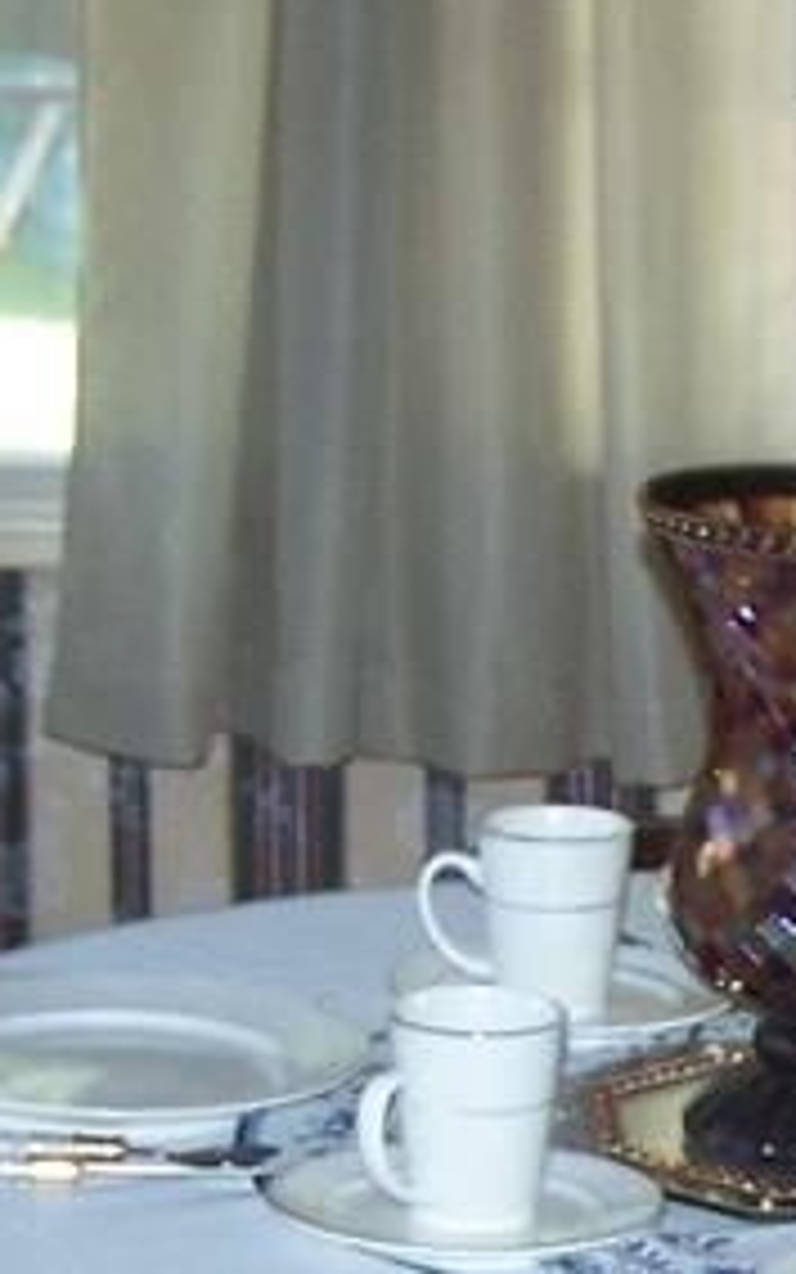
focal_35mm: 146
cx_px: 1115
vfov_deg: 14.2
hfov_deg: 8.8
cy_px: 1058
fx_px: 5065
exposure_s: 1/60
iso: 140
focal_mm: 6.3
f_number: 2.8
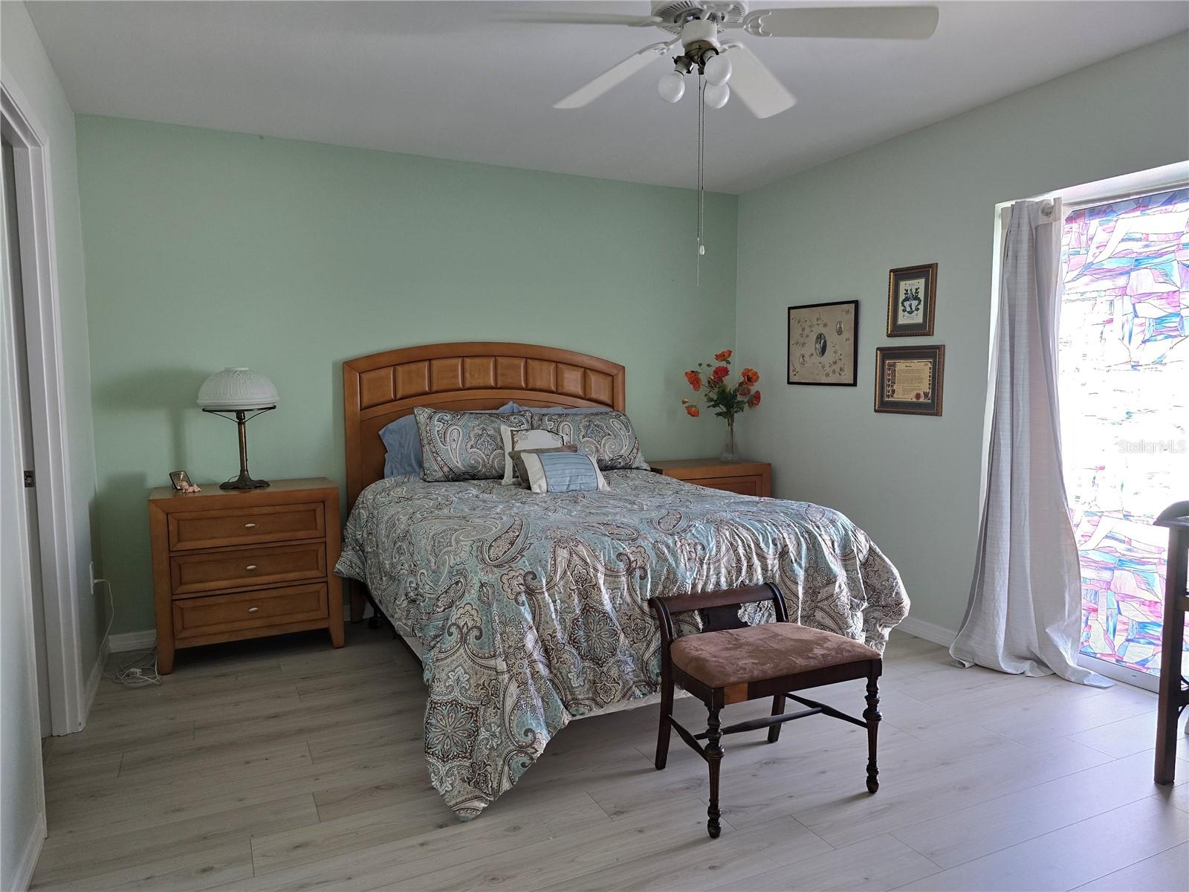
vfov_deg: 58.9
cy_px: 446
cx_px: 594
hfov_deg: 73.9
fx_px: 790
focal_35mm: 23
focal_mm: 6.3
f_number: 1.7
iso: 200
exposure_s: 1/120
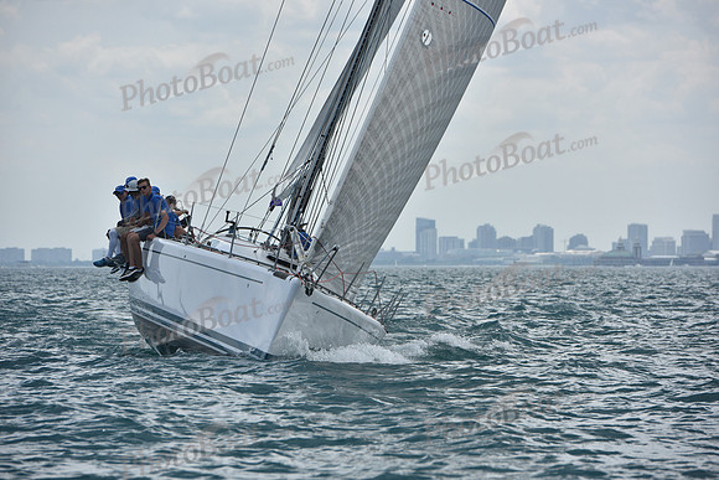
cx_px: 360
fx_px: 3995
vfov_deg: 6.9
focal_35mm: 200
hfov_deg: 10.3
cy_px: 240
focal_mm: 200
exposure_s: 1/1250
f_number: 8
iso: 250
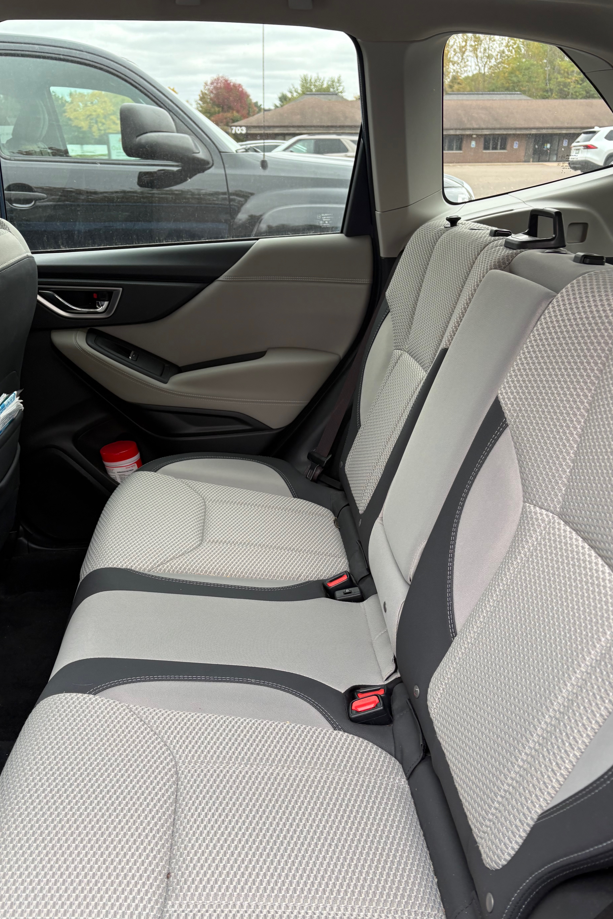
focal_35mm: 28
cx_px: 308
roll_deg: +0.5
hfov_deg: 46.4
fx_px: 715
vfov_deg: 65.5
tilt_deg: -24.0
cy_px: 475
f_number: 1.6
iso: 64
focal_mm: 5.96
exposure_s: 1/121
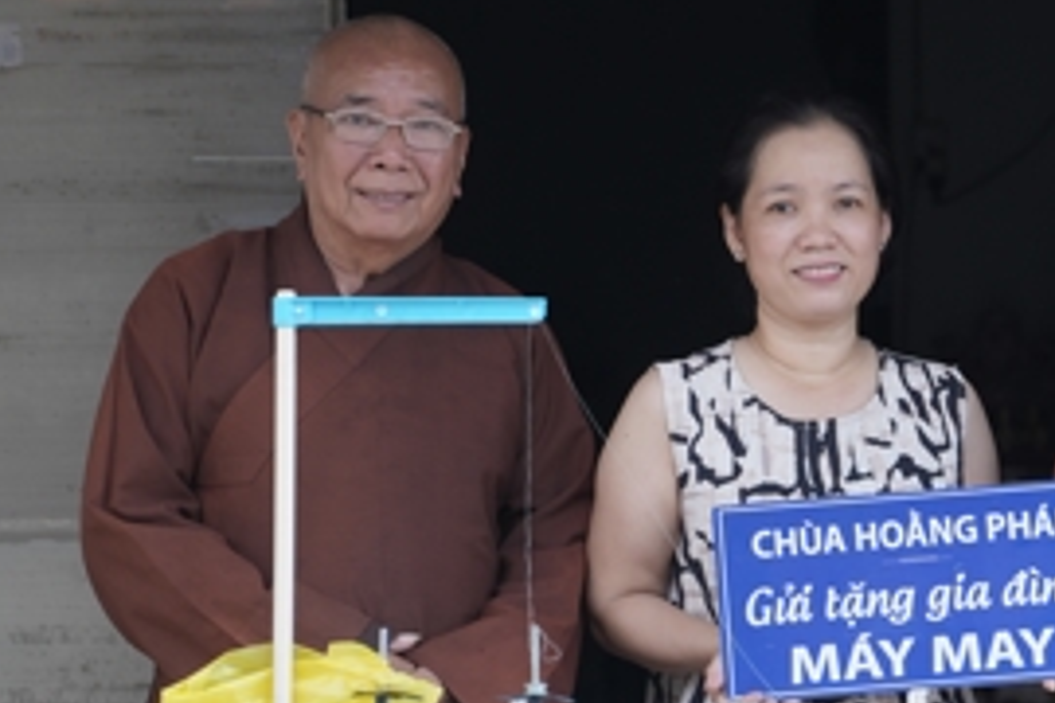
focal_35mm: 214
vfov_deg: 6.4
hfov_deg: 9.6
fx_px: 6271
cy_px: 463
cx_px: 1035
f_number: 4
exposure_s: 1/200
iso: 125
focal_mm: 89
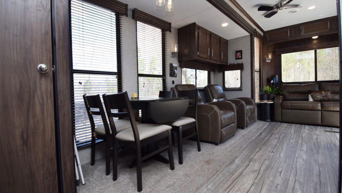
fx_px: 145
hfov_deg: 99.4
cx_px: 174
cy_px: 90
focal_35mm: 16
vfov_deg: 67.0
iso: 400
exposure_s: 1/200
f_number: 7.1
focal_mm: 10
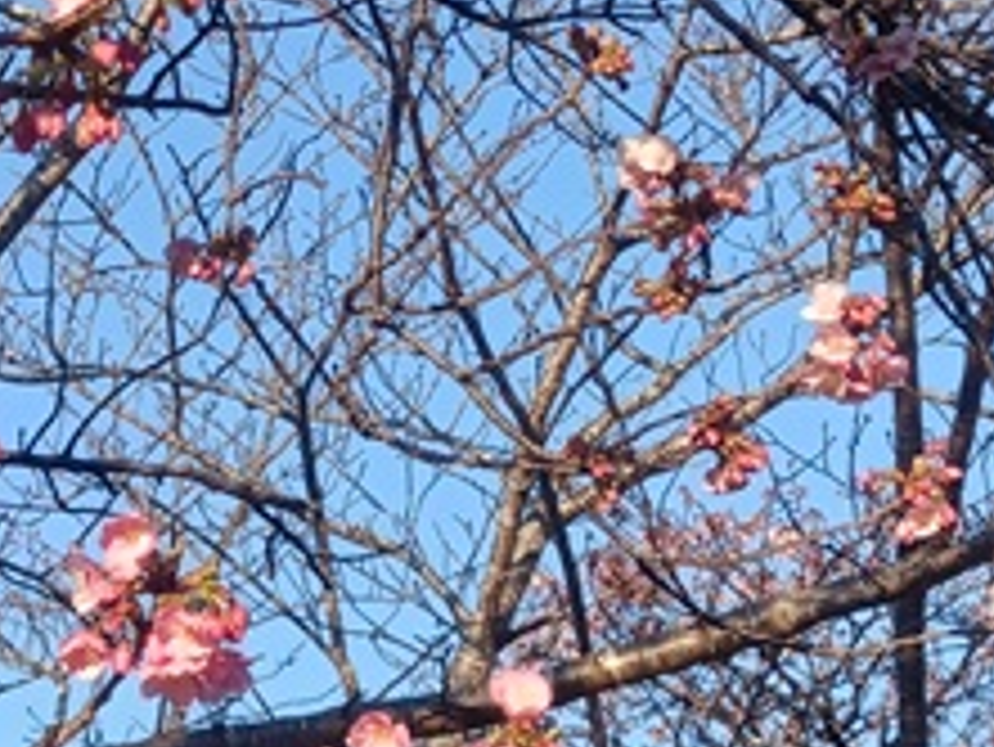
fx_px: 3304
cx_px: -31
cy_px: 479
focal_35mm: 115
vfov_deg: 12.9
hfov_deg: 16.7
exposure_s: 1/282
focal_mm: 4.7
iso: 50
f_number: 1.7
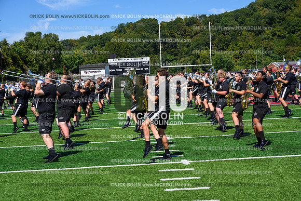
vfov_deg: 19.5
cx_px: 150
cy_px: 100
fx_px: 585
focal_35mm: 70
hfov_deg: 28.8
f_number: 8
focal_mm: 70
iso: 160
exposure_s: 1/640
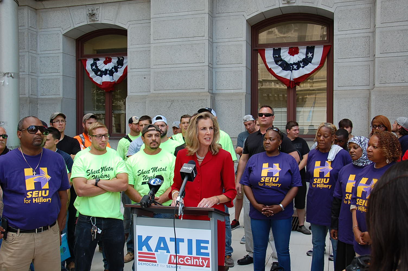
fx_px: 408
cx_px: 204
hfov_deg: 53.2
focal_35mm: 36
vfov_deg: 36.8
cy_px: 136
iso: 200
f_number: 6.3
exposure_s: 1/125
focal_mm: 24
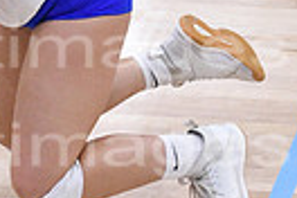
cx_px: -29
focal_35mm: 646
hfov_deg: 3.2
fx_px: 5329
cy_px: -96
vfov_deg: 2.1
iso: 6400
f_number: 3.2
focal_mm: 98
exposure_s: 1/1000
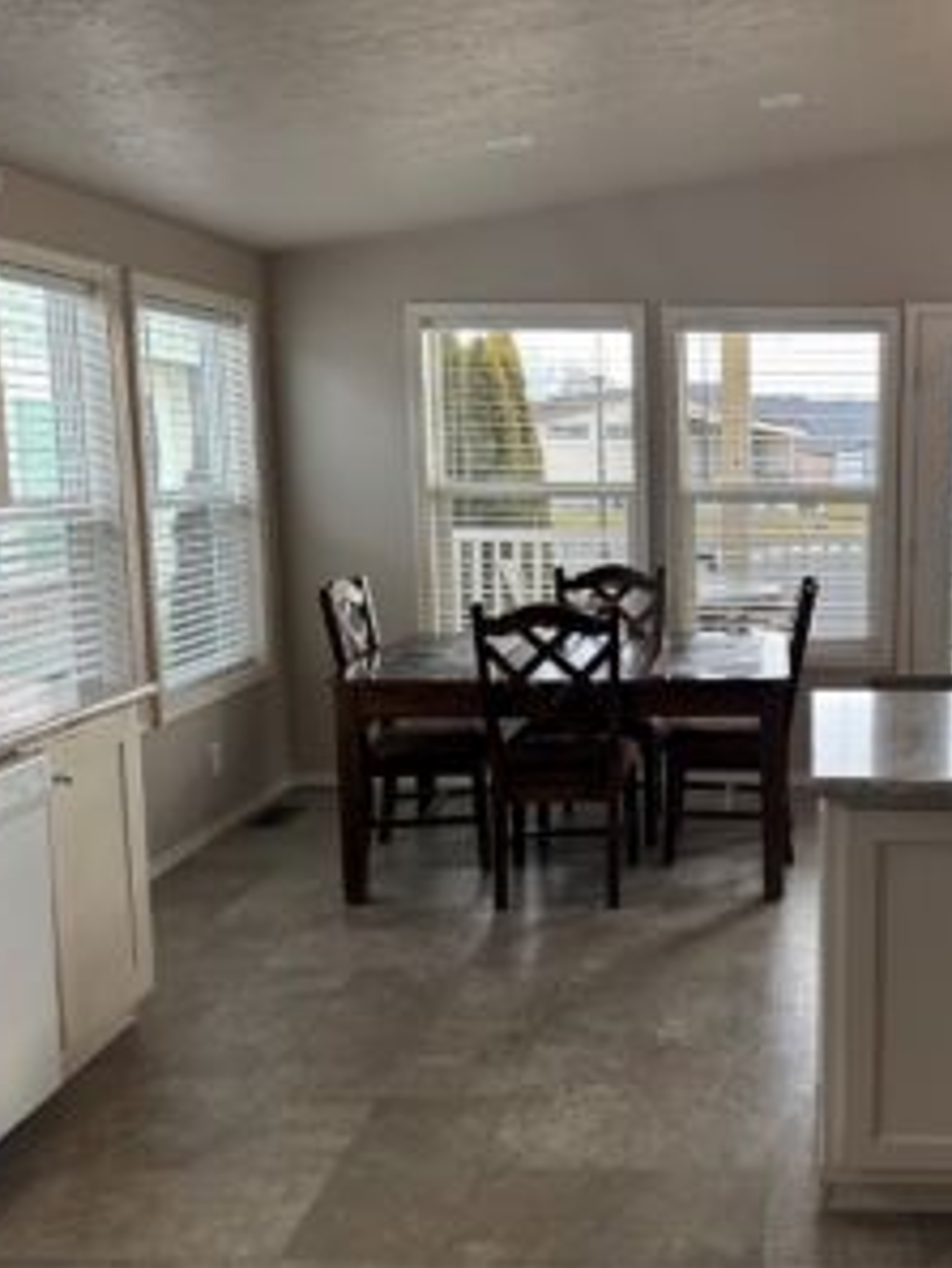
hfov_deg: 38.8
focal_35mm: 35
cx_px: 794
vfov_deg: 52.6
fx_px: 1282
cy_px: 632
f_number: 1.6
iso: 80
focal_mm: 5.96
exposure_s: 1/120
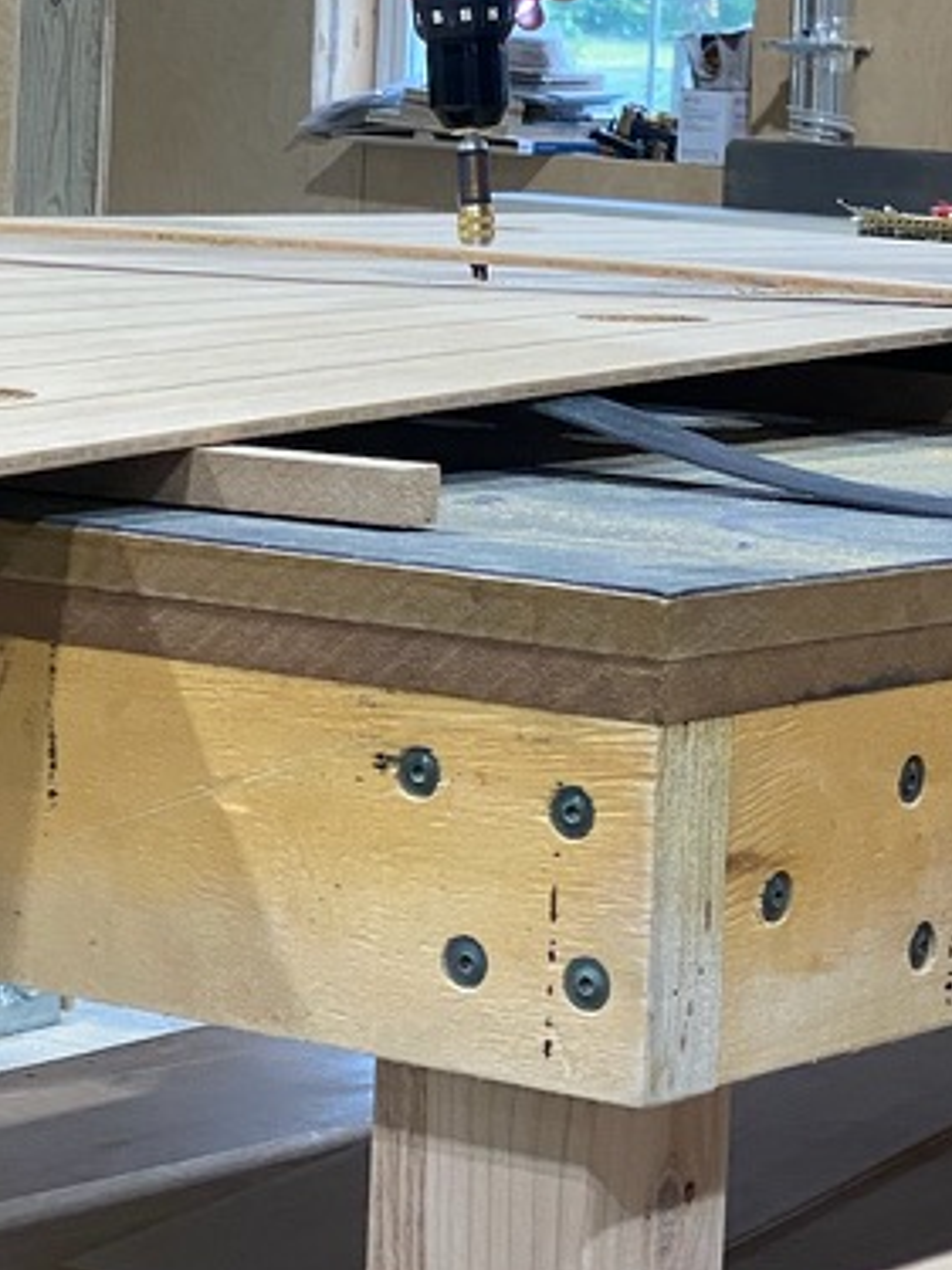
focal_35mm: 142
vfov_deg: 13.8
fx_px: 5210
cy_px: 278
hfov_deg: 10.4
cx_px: 268
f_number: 2
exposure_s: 1/120
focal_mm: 6
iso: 125
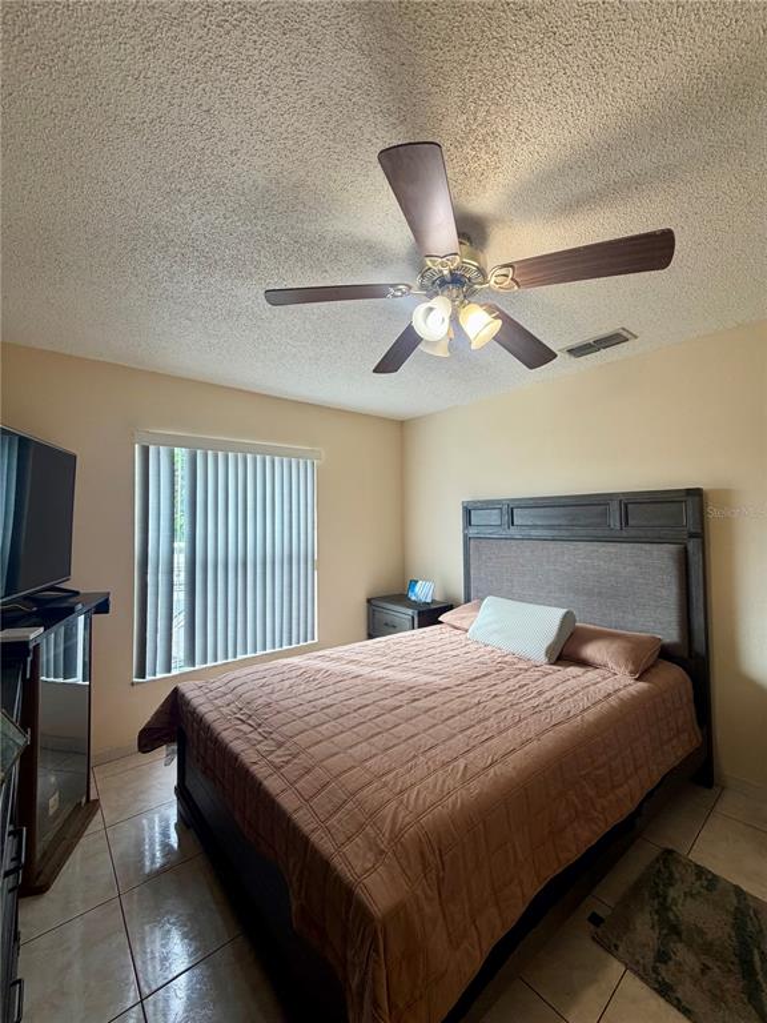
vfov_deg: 102.1
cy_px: 512
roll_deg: +0.4
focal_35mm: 14
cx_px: 384
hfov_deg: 85.7
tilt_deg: +1.7
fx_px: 414
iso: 125
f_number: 2.2
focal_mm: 2.22
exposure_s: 1/120
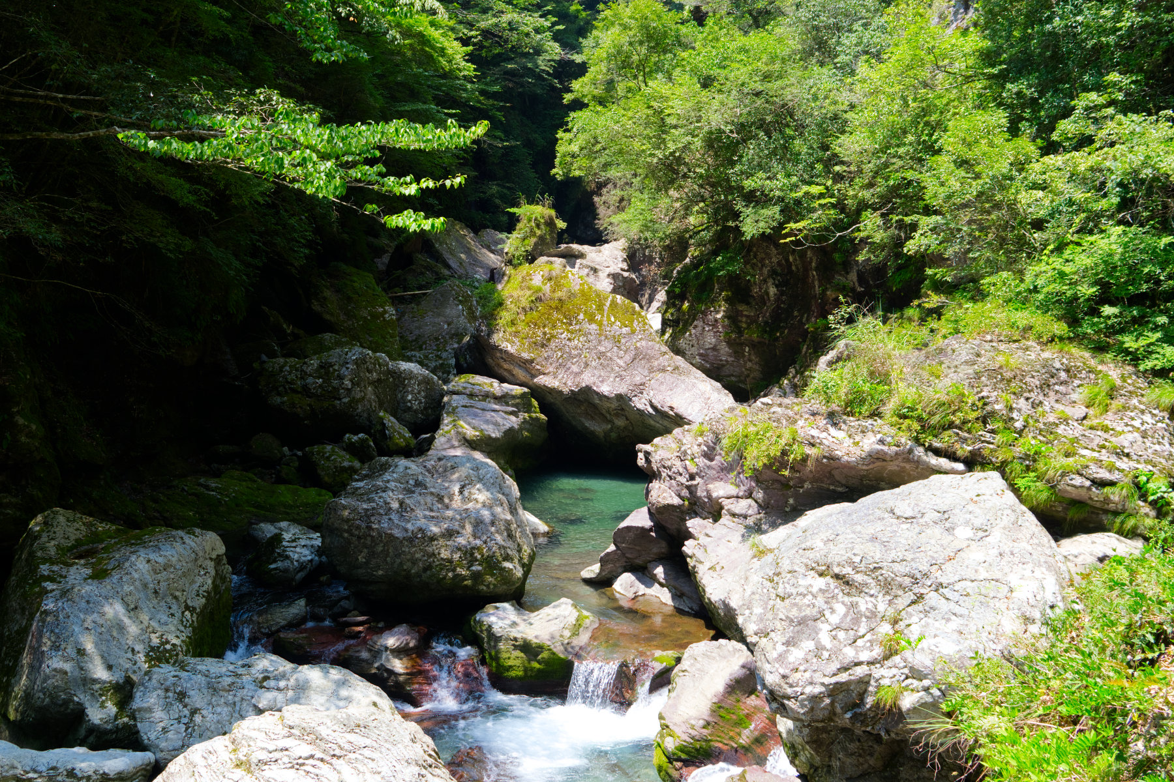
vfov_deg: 47.9
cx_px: 587
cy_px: 391
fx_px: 880
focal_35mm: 27
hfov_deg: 67.4
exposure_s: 1/160
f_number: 4.5
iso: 125
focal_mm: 18
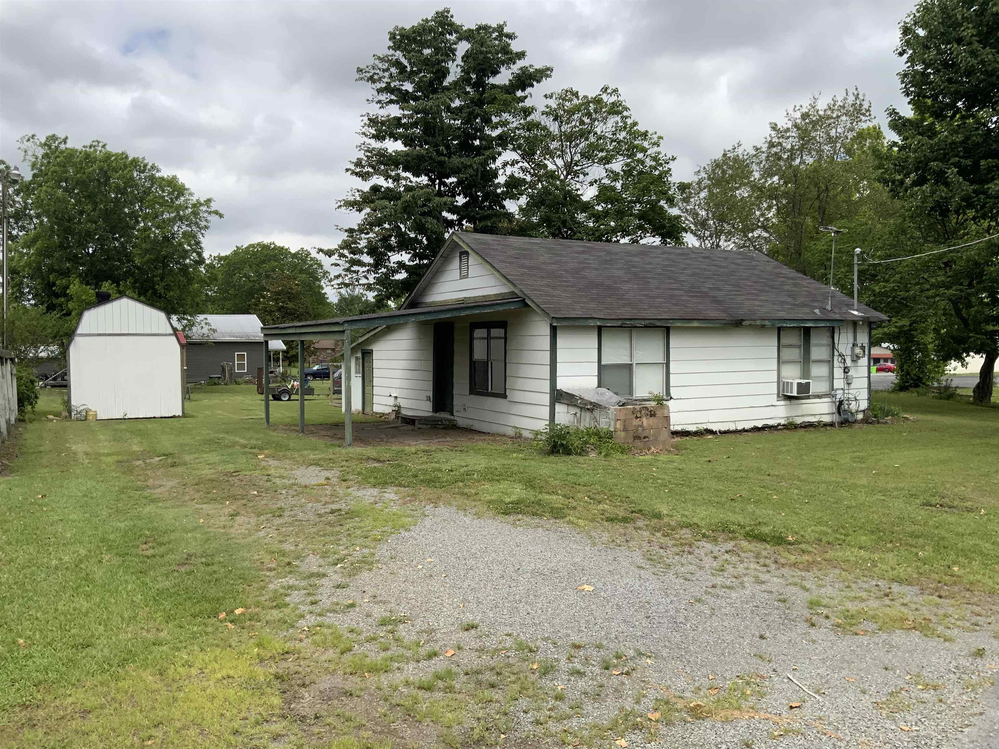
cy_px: 374
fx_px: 837
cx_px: 500
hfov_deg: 61.7
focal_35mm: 29
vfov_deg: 48.2
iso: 16
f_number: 1.8
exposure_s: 1/2058
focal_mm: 3
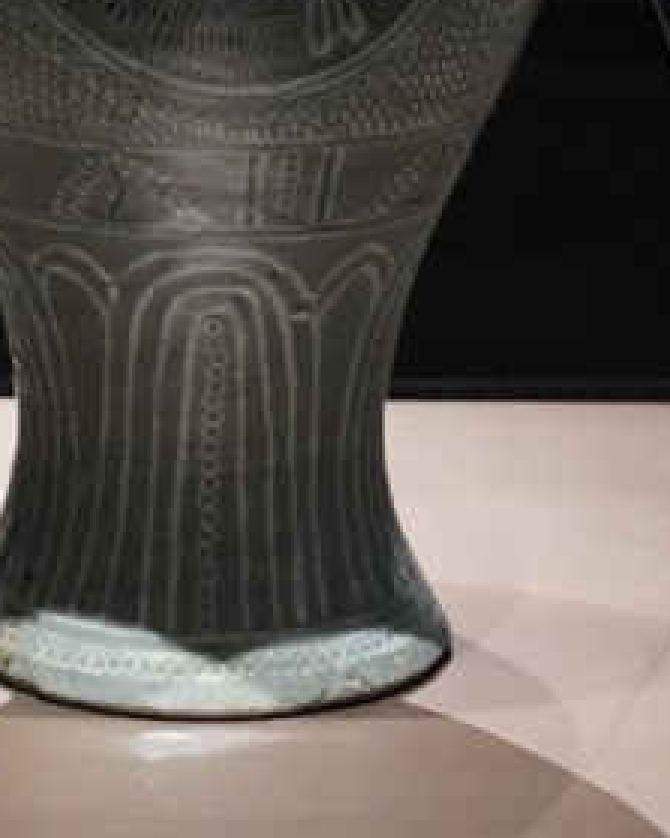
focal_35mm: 189
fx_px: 4687
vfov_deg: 10.1
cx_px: 231
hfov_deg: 8.2
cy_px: -192
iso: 6400
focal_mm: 50
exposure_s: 1/100
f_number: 5.6
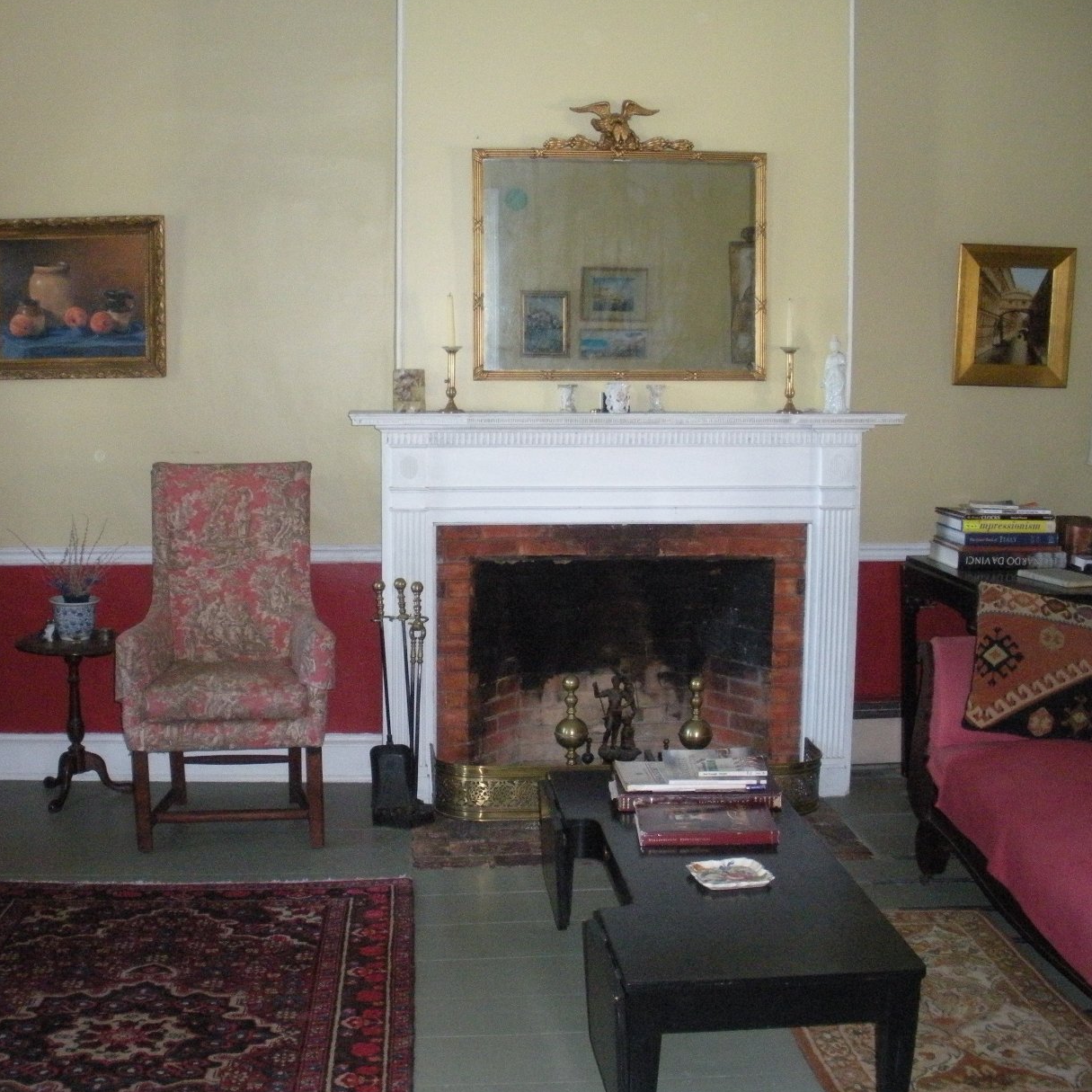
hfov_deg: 39.0
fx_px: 1535
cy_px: 542
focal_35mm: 43
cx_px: 435
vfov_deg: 39.2
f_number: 3.5
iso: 526
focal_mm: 6.3
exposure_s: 1/30
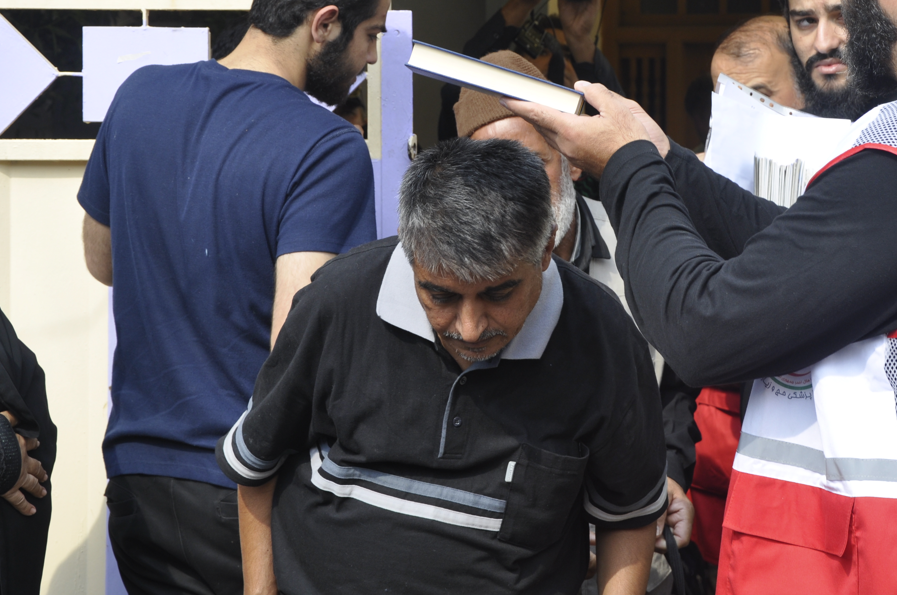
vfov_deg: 12.9
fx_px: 2638
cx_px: 615
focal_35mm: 106
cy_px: 172
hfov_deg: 19.2
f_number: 7.1
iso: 200
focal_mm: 48
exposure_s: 1/200
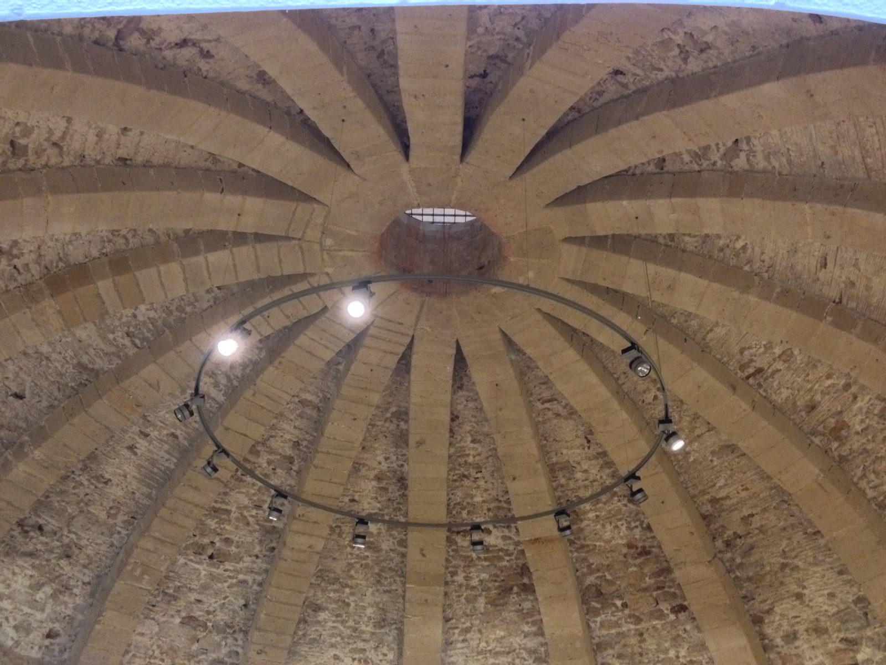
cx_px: 443
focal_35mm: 35
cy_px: 332
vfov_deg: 40.7
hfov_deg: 52.6
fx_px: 896
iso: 500
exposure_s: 1/15
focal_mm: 4.28
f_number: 2.4
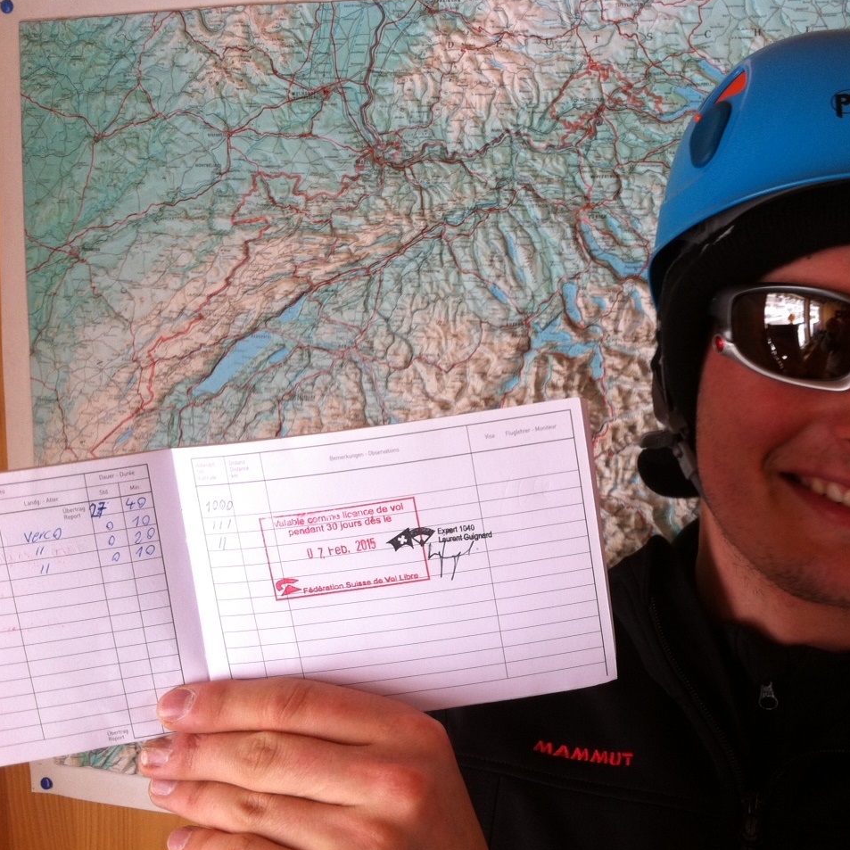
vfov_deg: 40.0
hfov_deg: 39.7
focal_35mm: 42
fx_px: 1167
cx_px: 549
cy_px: 428
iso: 80
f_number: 2.8
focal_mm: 3.85
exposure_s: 1/60
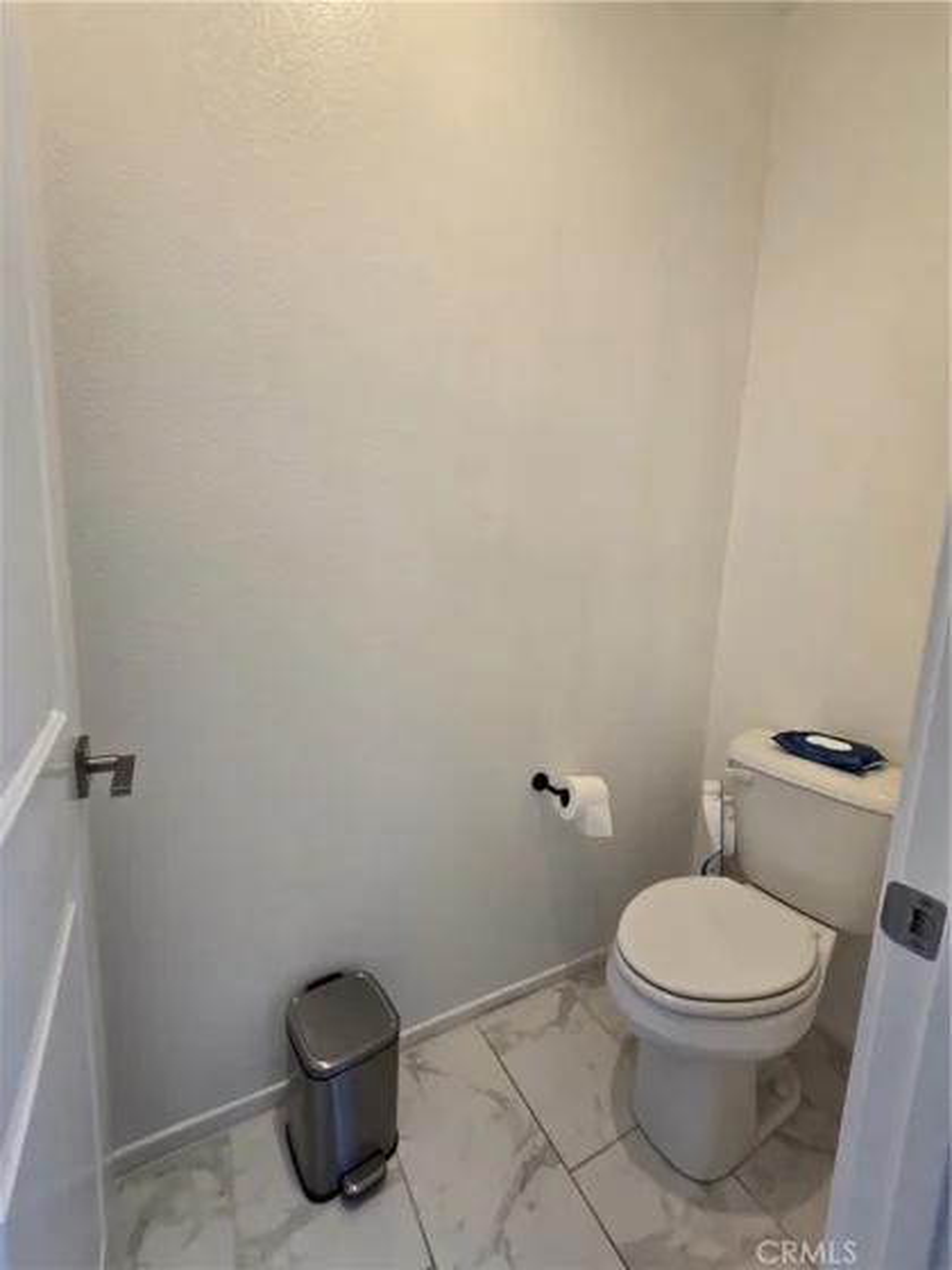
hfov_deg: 89.9
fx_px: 477
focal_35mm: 13
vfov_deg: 106.2
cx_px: 476
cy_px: 635
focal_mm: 2.2
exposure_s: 1/60
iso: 80
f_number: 2.2
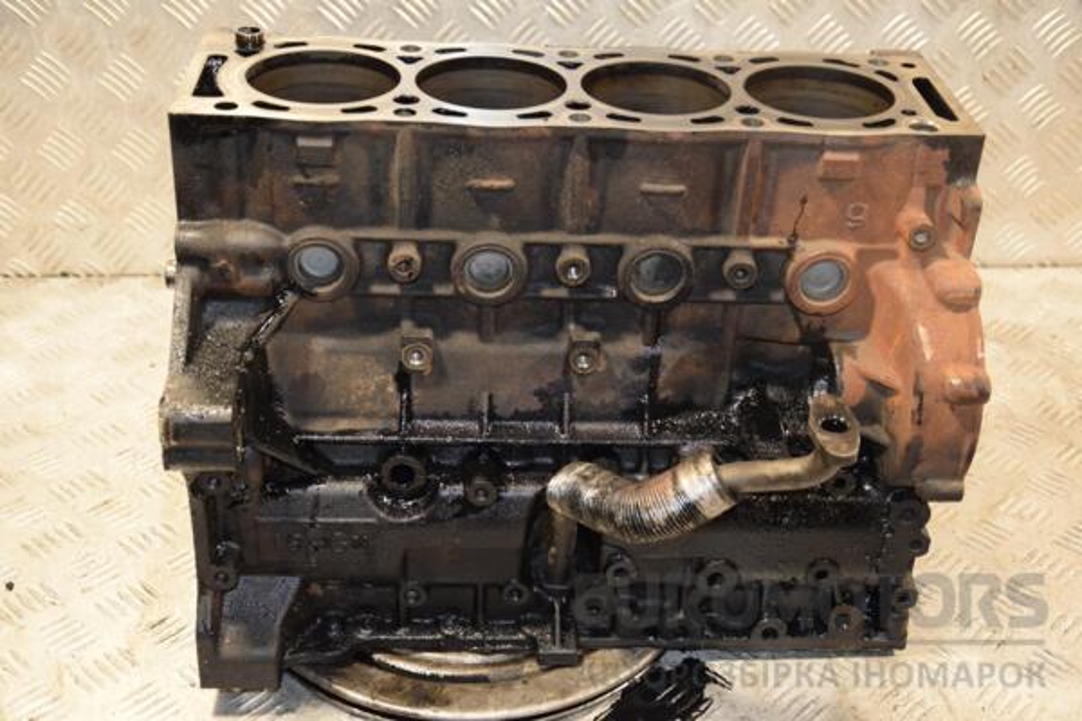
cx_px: 541
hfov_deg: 38.9
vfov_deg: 26.5
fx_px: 1533
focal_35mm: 51
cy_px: 360
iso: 800
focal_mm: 34
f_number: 5
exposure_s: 1/100
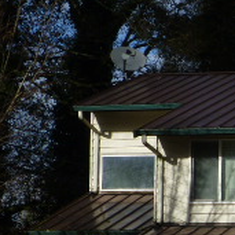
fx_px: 1575
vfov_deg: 8.4
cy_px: 298
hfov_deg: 8.3
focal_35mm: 205
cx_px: 386
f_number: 4.8
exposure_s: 1/800
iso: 100
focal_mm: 11
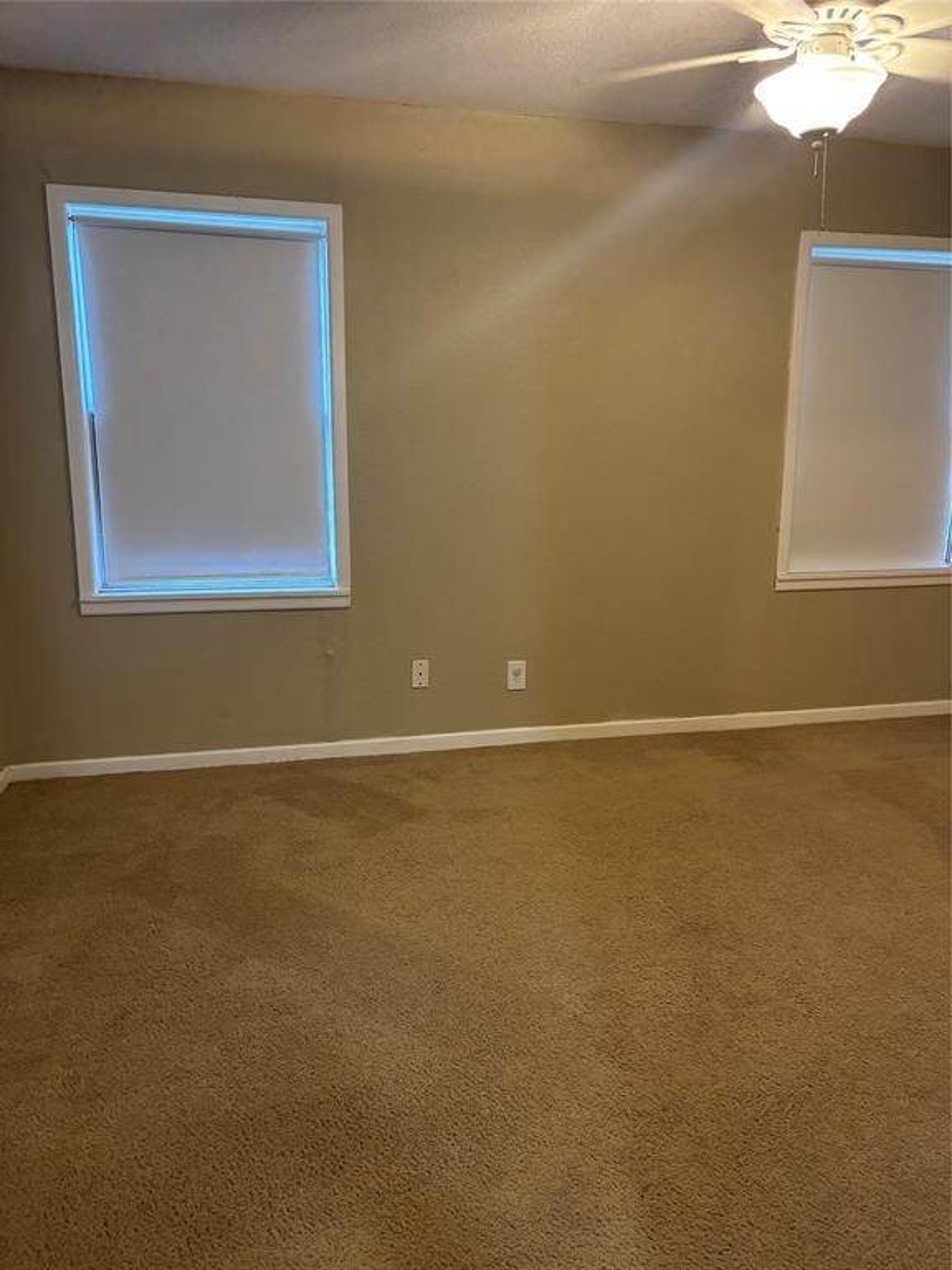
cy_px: 635
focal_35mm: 26
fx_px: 953
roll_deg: -1.0
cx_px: 476
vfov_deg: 67.3
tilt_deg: -12.1
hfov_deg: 53.1
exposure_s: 1/40
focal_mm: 5.96
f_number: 1.6
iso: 500
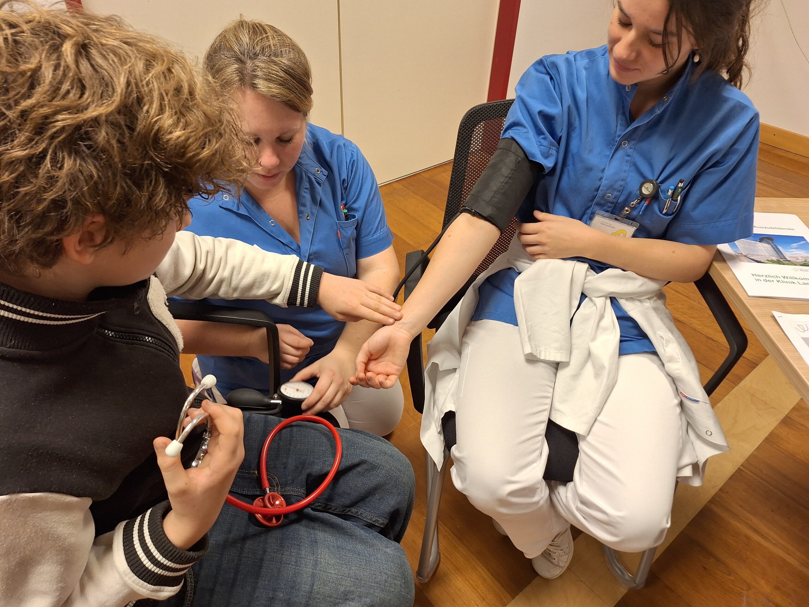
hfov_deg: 73.9
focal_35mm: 23
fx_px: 538
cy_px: 304
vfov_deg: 58.9
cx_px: 404
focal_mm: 5.54
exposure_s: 1/40
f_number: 1.8
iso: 64
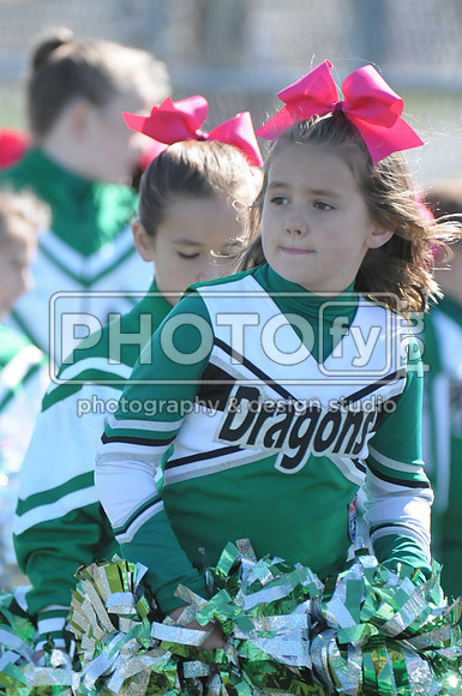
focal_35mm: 600
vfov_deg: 3.4
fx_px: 11584
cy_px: 348
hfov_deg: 2.3
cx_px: 231
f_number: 4
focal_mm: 400
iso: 1600
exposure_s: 1/3200
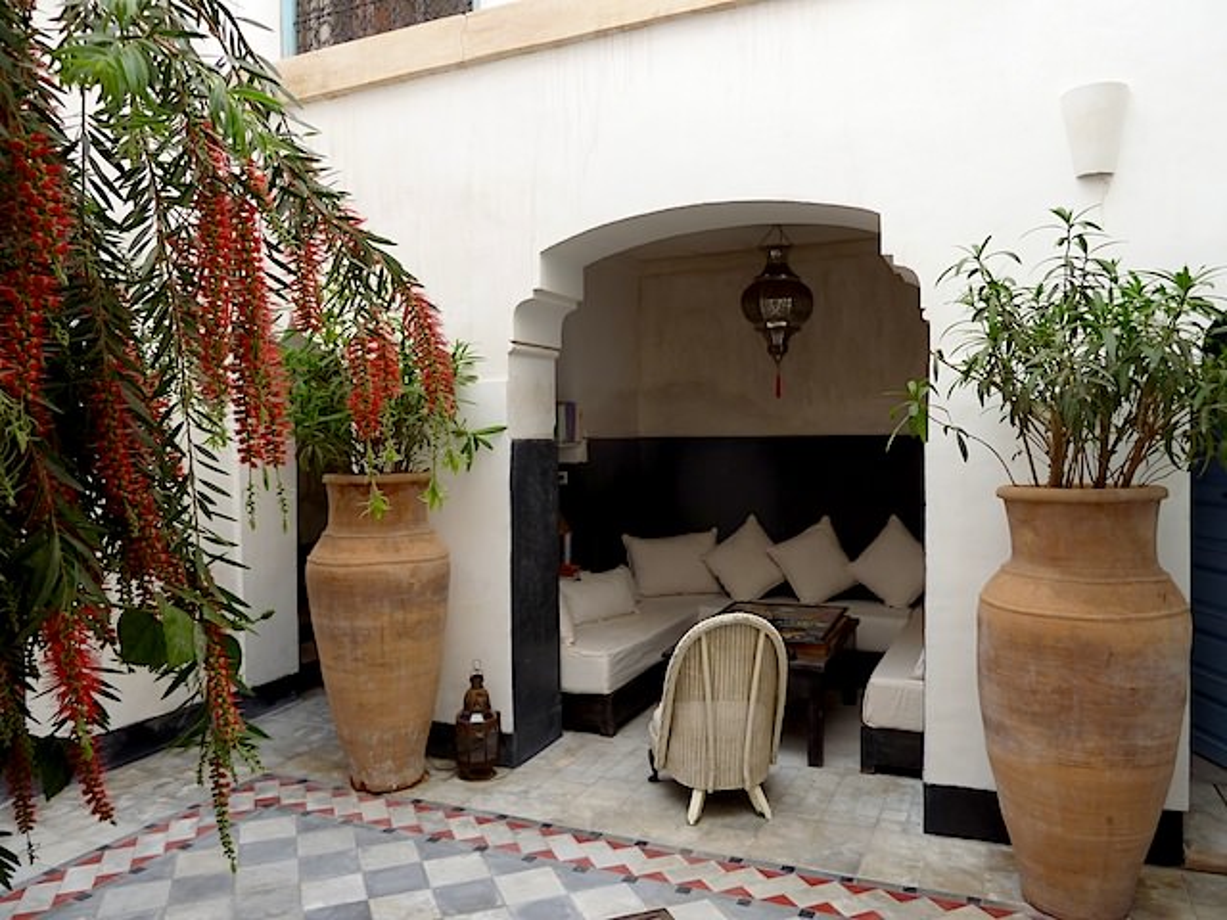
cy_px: 460
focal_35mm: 25
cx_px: 614
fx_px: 886
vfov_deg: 54.9
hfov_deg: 69.4
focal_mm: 4.1
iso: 80
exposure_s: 1/40
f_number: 3.3
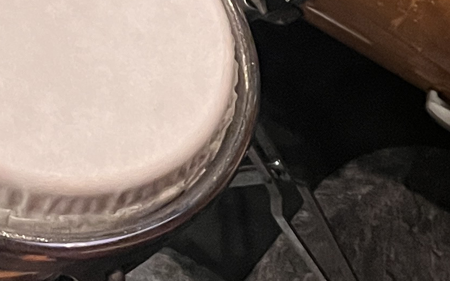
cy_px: 1
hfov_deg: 15.1
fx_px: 1619
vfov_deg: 9.9
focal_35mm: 132
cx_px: 596
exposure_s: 1/40
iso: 400
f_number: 1.6
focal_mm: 5.1
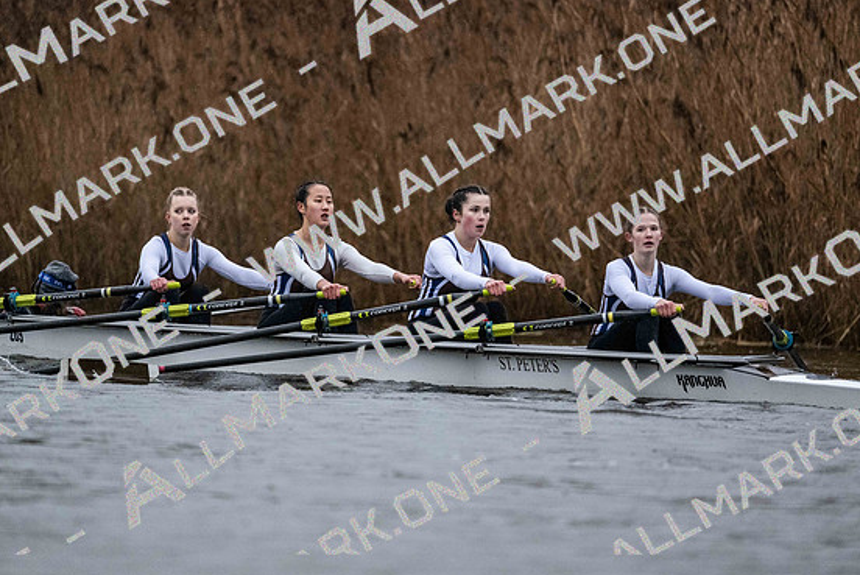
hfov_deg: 4.9
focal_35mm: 420
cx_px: 439
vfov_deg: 3.3
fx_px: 10041
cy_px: 288
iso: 6400
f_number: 4.5
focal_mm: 400
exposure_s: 1/1600
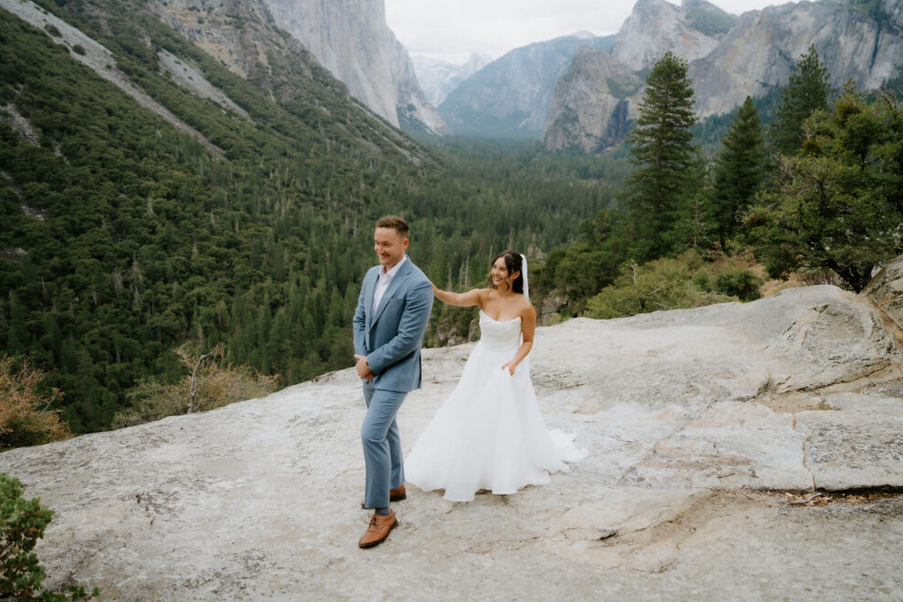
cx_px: 454
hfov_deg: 71.5
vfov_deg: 51.3
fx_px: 627
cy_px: 293
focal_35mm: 25
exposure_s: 1/250
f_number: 2.8
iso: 125
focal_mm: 24
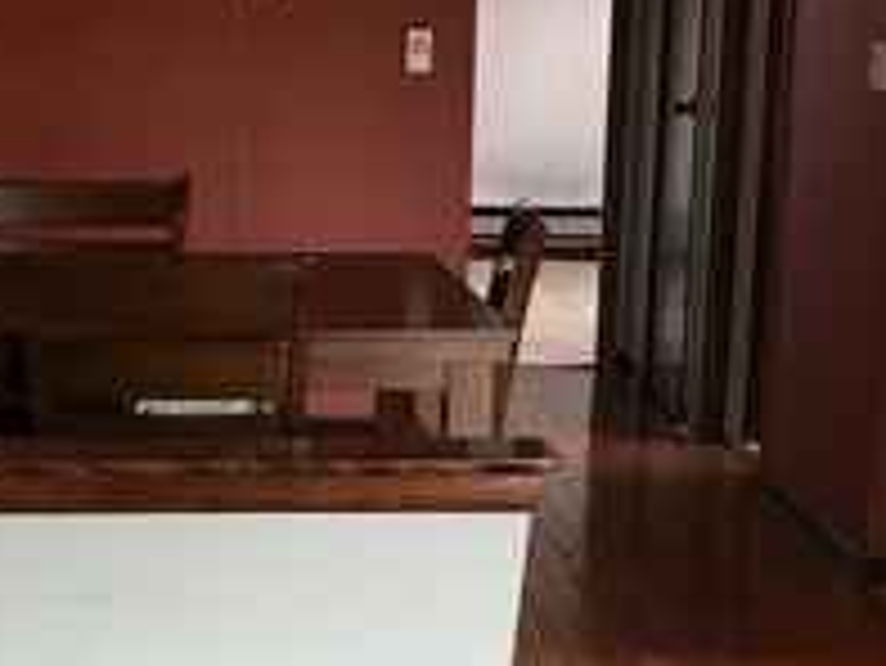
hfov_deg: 20.7
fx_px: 2407
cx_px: 256
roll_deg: -1.3
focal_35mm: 94
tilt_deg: -11.1
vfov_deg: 15.7
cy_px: 414
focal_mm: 4.15
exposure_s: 1/15
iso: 25
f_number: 2.2
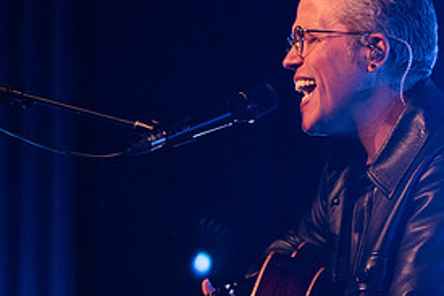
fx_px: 5633
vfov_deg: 3.0
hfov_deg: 4.5
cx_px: 429
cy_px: 186
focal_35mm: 457
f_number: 5.3
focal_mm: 185
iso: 2500
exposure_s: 1/125
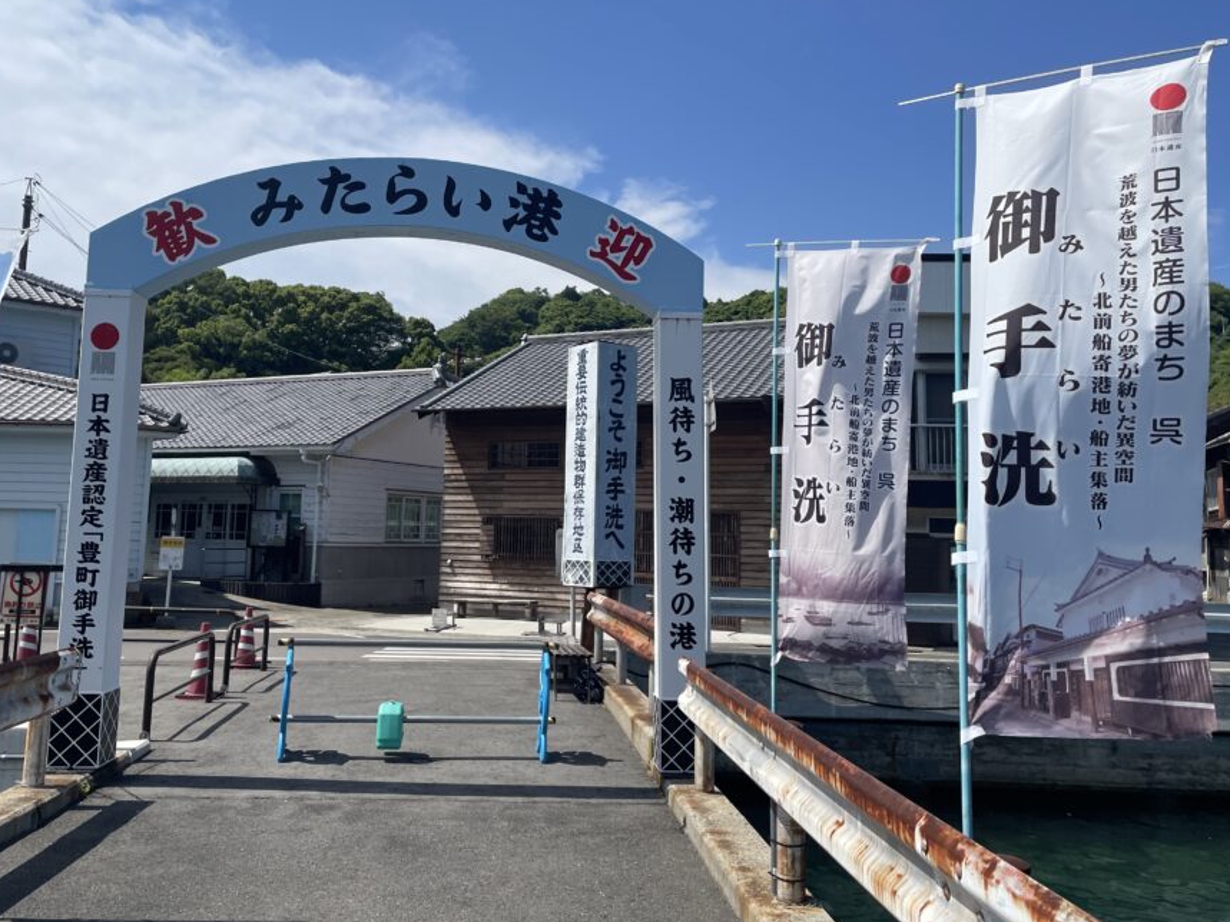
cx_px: 560
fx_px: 1101
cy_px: 415
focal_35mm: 31
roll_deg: +0.6
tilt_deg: +4.7
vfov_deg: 45.4
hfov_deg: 58.3
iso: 32
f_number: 1.6
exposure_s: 1/5051
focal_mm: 4.2
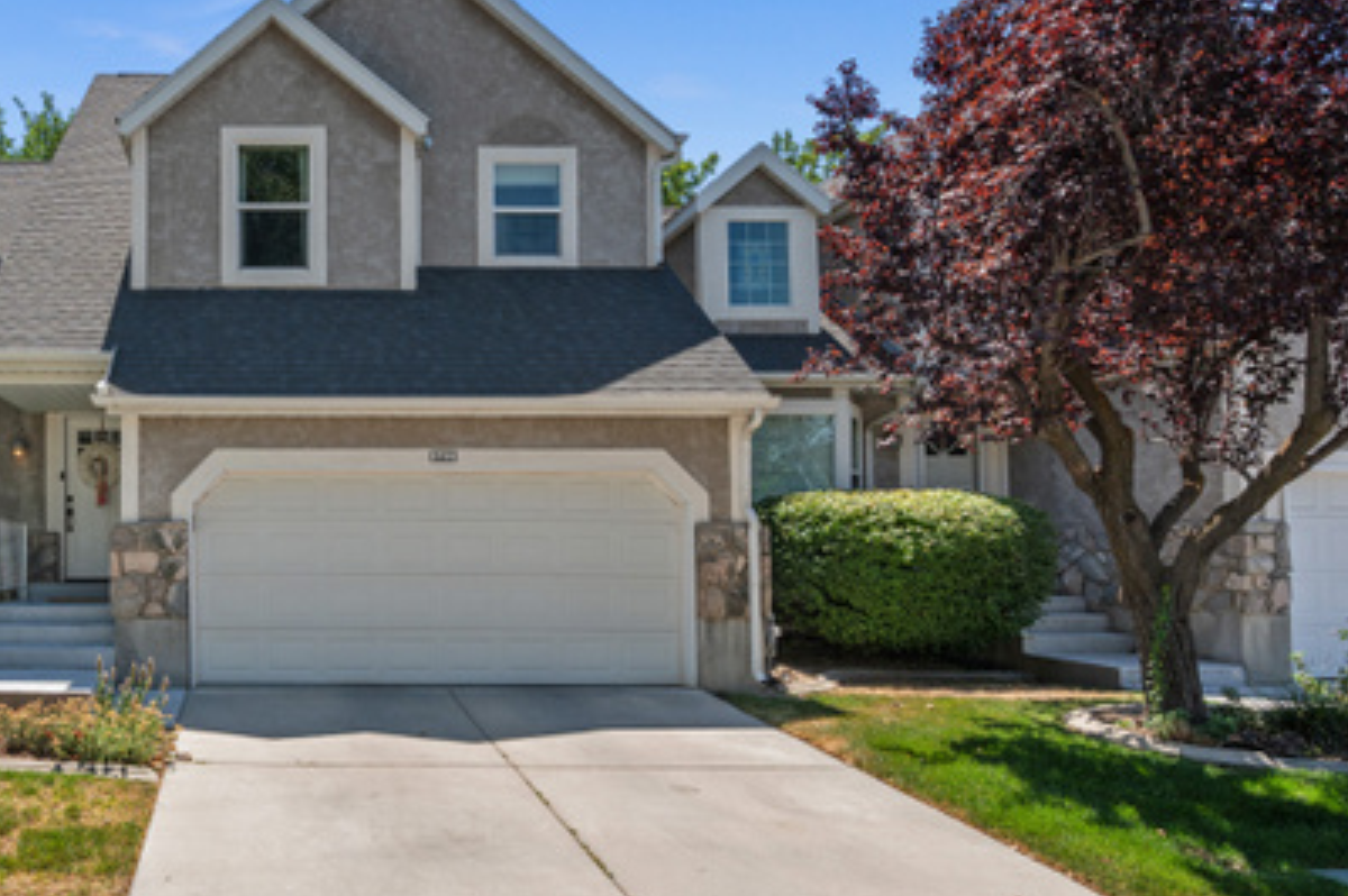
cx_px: 286
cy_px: 525
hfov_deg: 67.5
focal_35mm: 24
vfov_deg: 52.8
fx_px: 898
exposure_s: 1/800
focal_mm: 15
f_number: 7.1
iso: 500
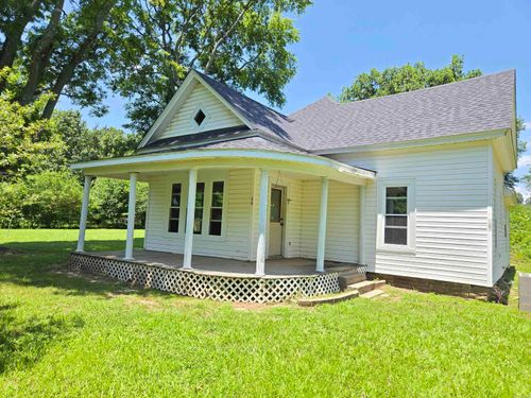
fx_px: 353
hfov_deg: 73.9
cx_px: 266
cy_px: 199
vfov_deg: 58.9
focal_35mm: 23
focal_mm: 5.4
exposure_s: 1/707
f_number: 1.8
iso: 25
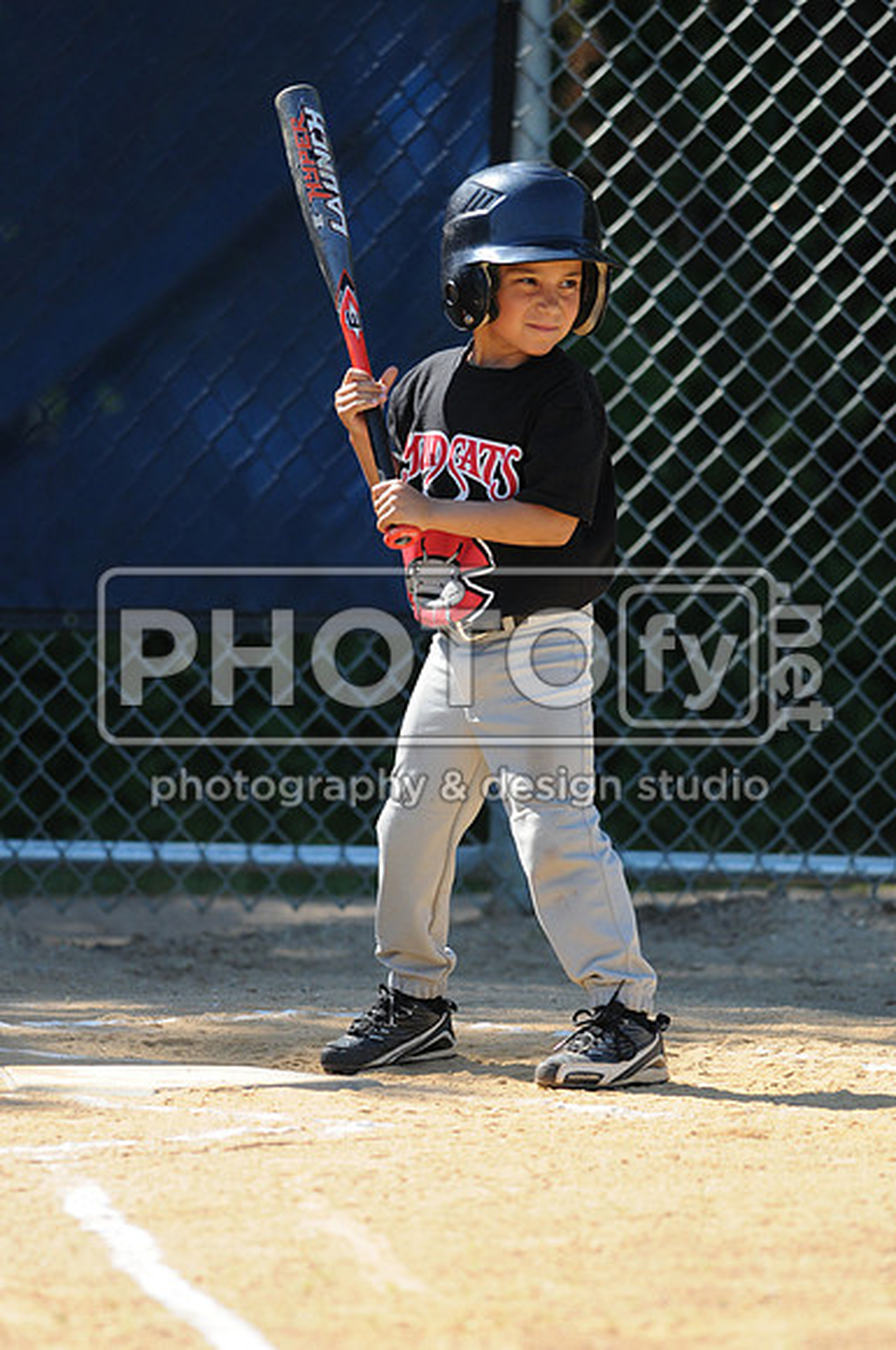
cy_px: 675
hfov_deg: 3.0
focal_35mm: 450
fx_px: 16849
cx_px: 448
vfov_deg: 4.6
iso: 400
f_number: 4
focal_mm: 300
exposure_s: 1/1600
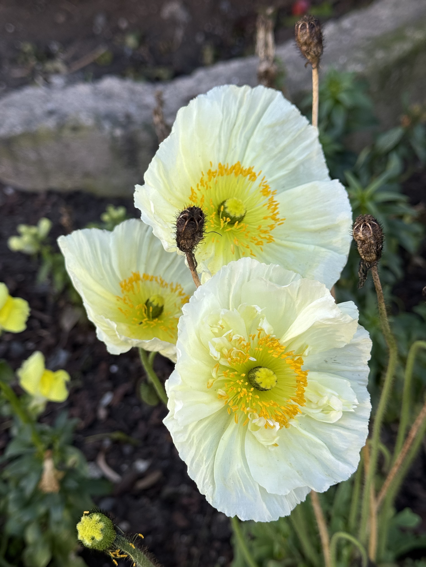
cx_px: 213
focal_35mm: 48
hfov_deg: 30.3
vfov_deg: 39.7
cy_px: 284
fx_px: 788
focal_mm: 6.76
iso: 64
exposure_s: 1/463
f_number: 1.78
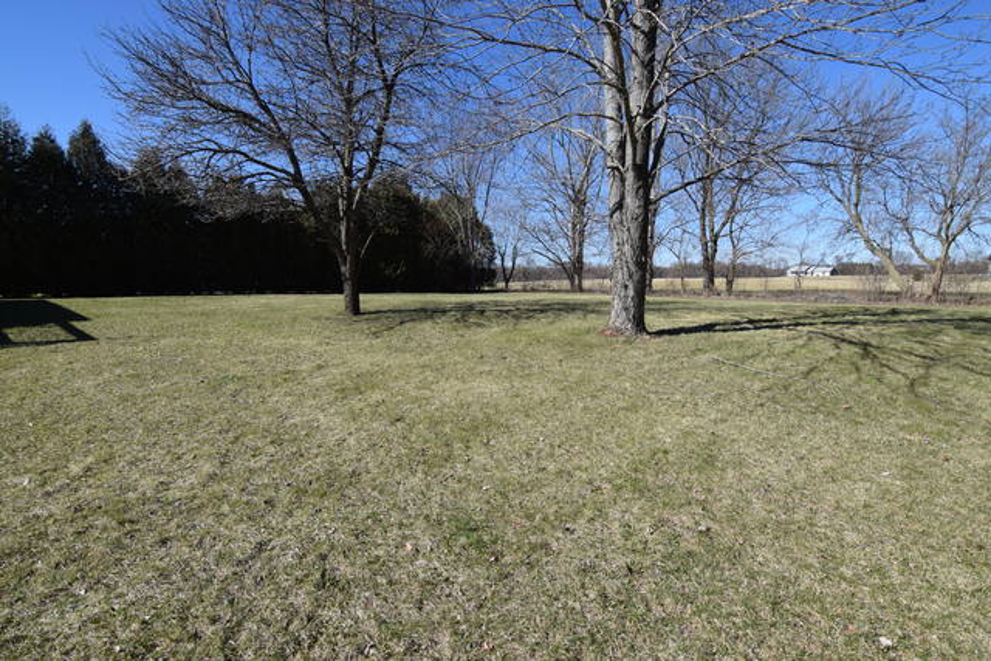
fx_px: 454
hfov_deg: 95.0
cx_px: 496
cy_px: 330
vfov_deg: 72.1
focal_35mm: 16
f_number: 9
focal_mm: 11
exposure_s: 1/320
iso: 200
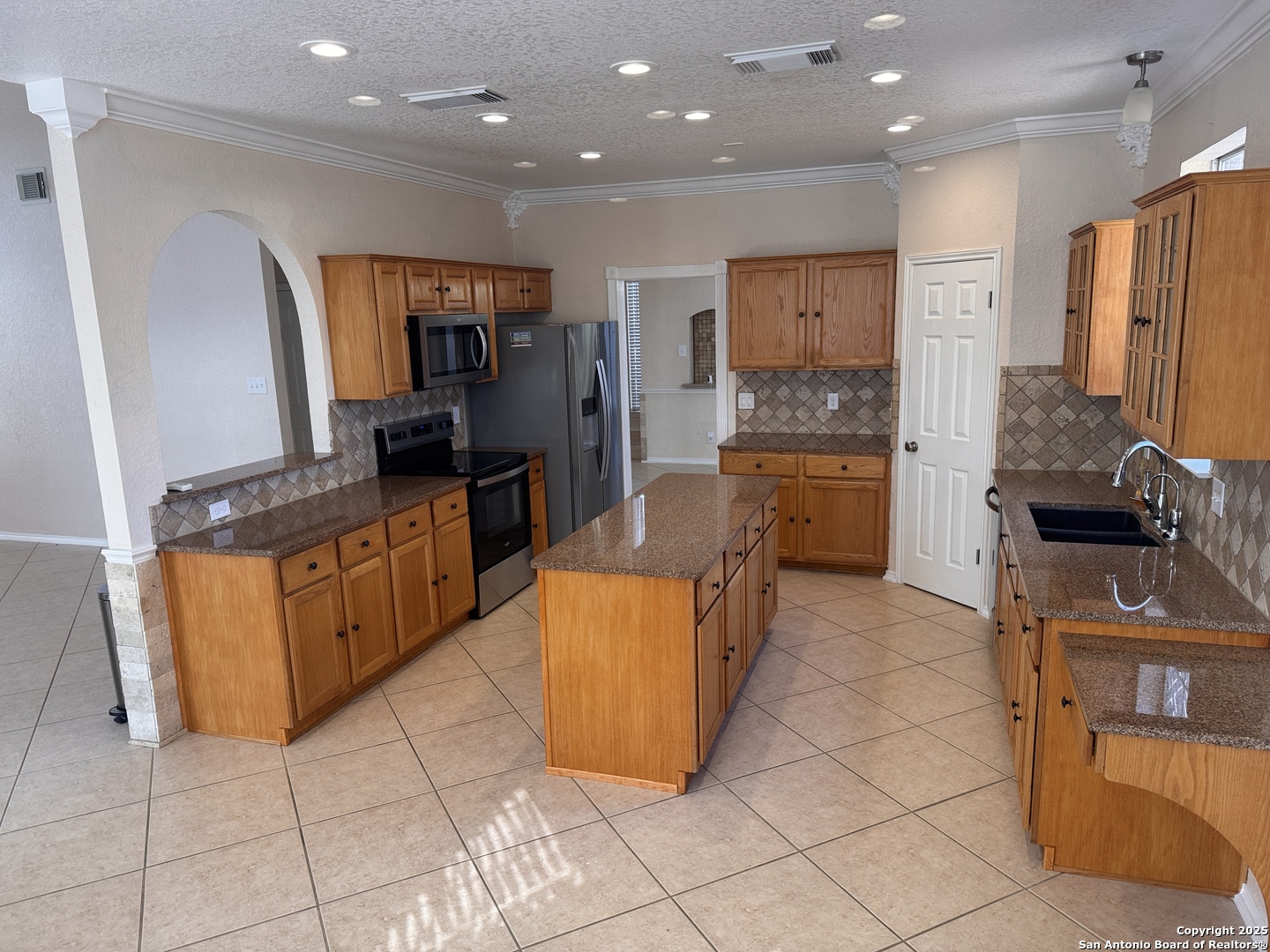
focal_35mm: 24
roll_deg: +2.3
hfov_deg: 71.6
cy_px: 476
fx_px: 881
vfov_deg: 56.8
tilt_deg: -11.8
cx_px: 635
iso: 125
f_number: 1.78
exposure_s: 1/120
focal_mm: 6.76
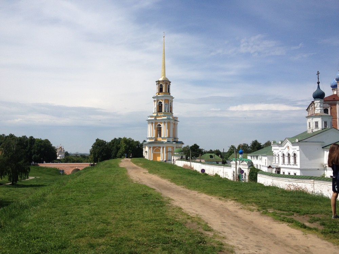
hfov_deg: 52.6
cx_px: 170
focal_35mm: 35
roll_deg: -2.0
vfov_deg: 40.7
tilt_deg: +3.5
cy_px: 127
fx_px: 343
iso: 50
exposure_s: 1/3460
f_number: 2.4
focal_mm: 4.28
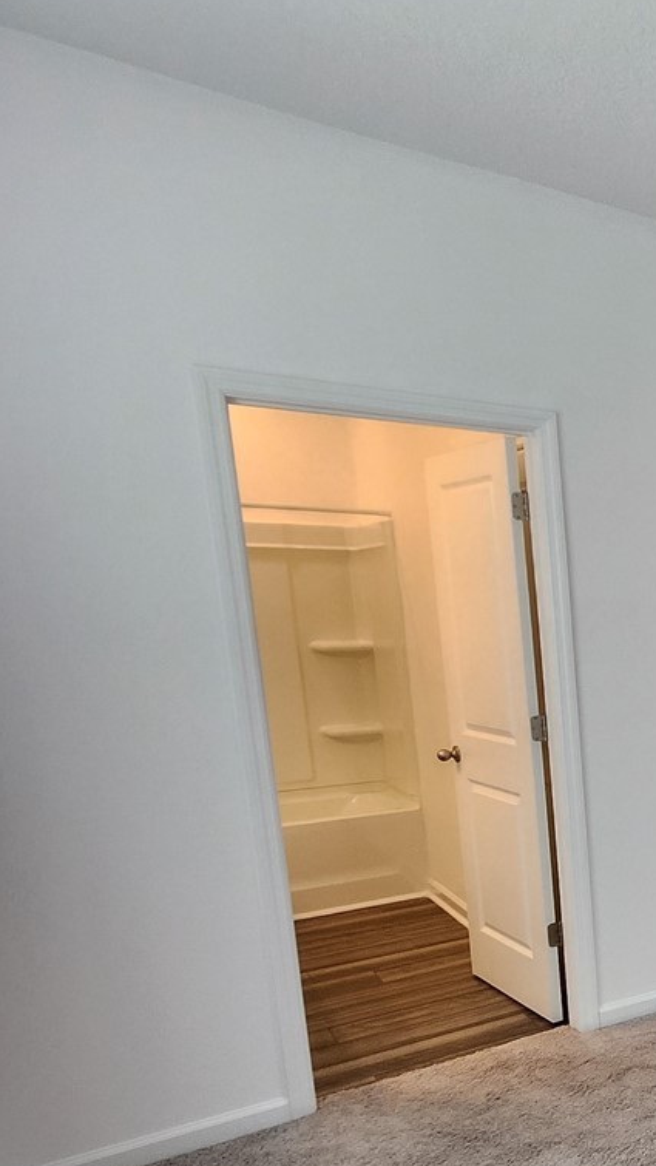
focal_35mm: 30
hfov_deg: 25.0
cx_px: 1073
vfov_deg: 63.0
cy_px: 757
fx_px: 927
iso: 100
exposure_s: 1/60
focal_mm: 1.74
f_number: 2.2
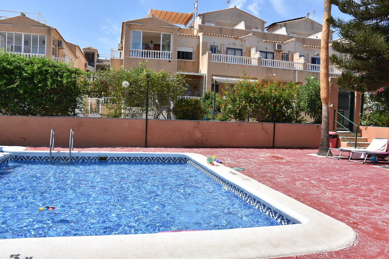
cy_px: 130
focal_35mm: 27
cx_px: 194
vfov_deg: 47.9
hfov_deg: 67.4
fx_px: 292
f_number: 8
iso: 160
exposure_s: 1/500
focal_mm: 18
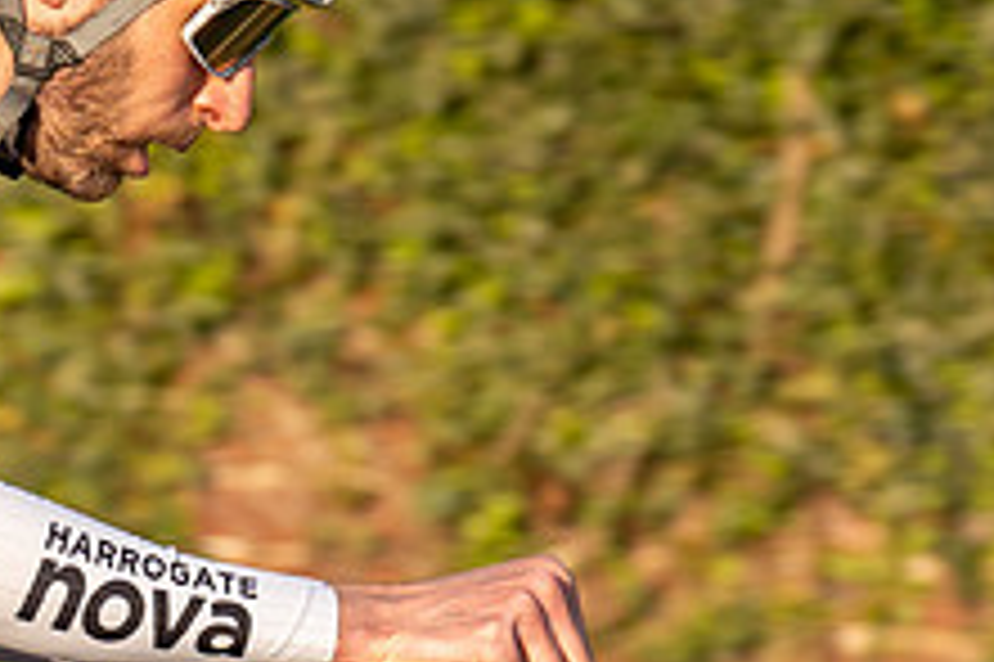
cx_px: -1420
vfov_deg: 2.3
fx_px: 16278
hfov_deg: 3.4
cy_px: 287
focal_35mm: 590
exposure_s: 1/1000
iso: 160
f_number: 3.5
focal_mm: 100
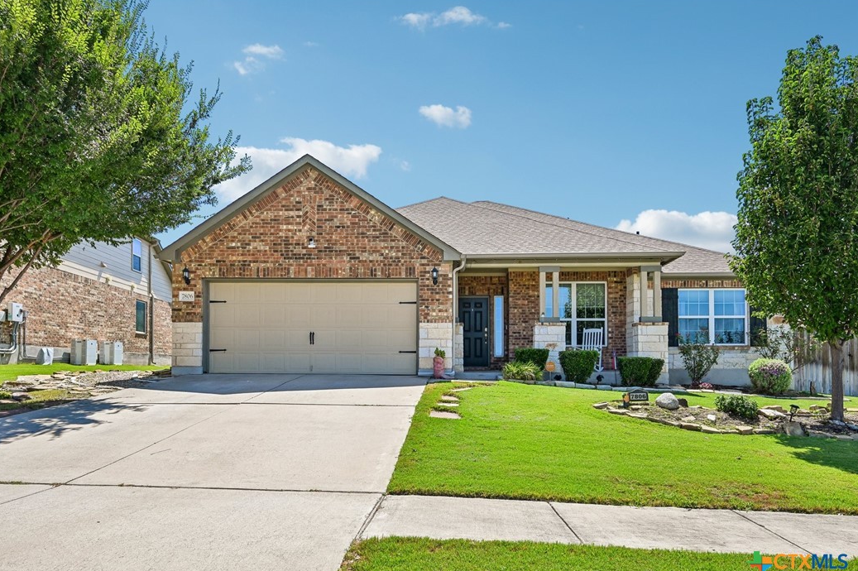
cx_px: 419
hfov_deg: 78.6
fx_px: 524
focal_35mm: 22
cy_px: 293
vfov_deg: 57.2
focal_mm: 21
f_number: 8
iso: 100
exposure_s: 1/320
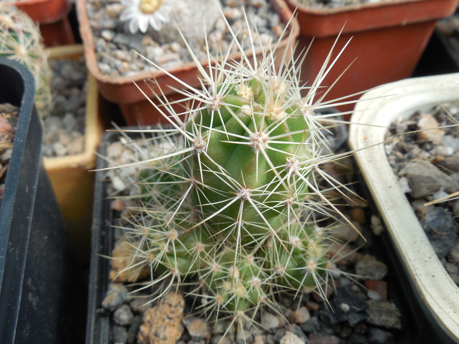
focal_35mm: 31
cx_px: 230
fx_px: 411
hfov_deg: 58.4
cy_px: 172
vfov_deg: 45.4
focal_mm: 5.6
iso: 125
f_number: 3.6
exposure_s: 1/250
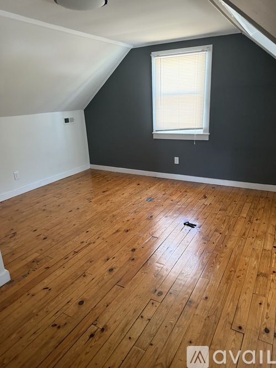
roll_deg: +1.0
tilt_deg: -16.4
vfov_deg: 71.6
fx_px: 255
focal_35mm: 24
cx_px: 138
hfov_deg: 56.8
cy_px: 184
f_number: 1.78
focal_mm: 6.76
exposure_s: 1/60
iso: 640
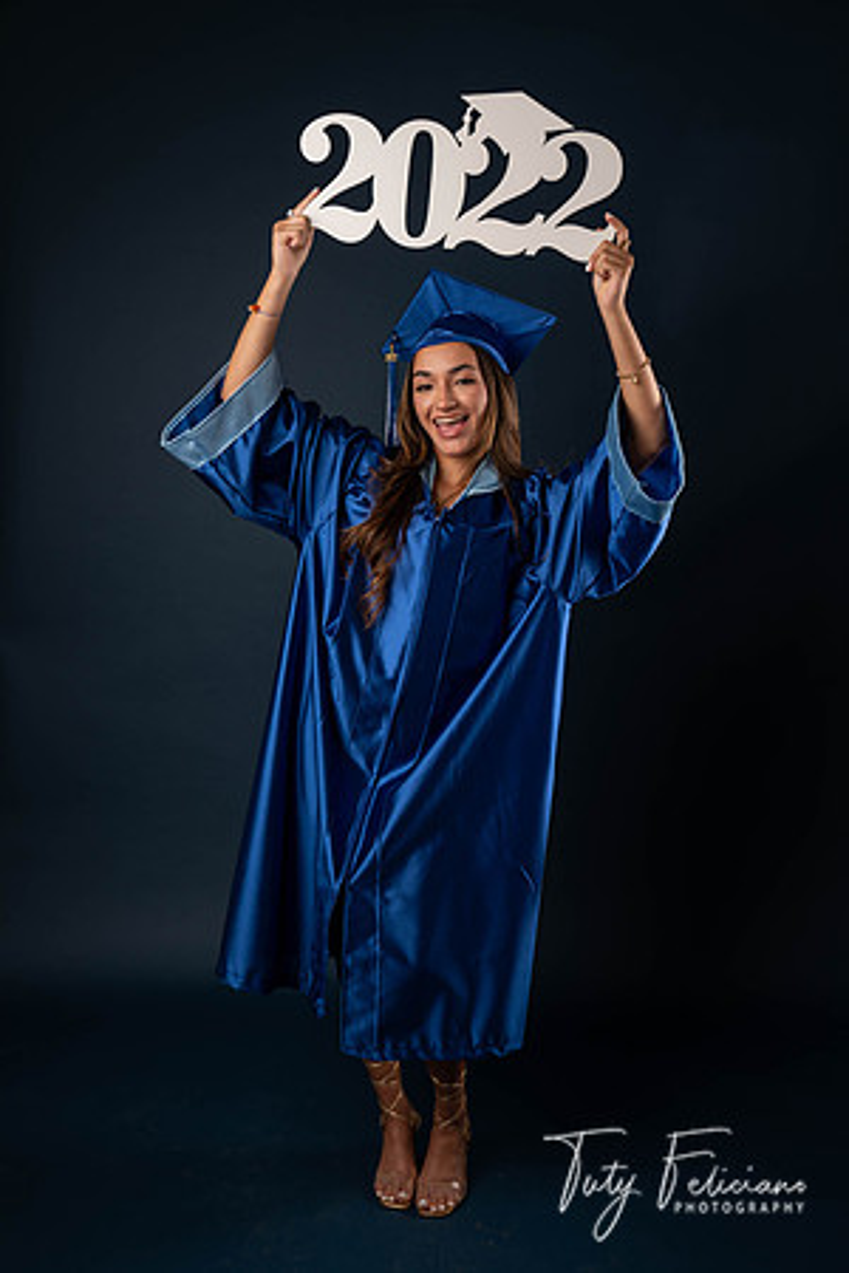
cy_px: 636
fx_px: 1415
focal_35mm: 40
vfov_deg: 48.5
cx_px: 424
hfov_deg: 33.4
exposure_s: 1/100
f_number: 5.6
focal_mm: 40
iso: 200
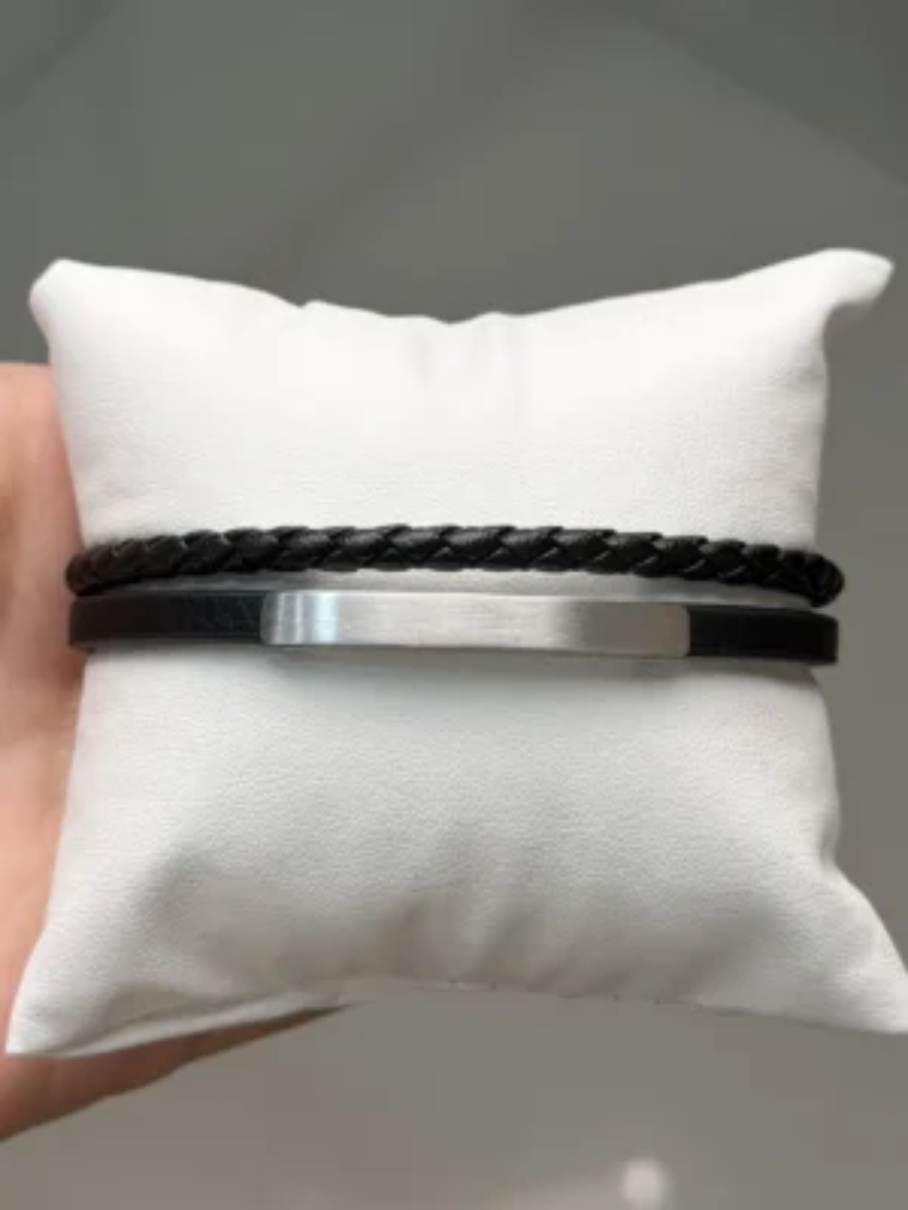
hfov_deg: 30.3
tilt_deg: -61.6
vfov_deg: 39.7
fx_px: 1679
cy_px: 605
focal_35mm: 48
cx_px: 454
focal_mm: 6.76
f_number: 1.78
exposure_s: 1/493
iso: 64
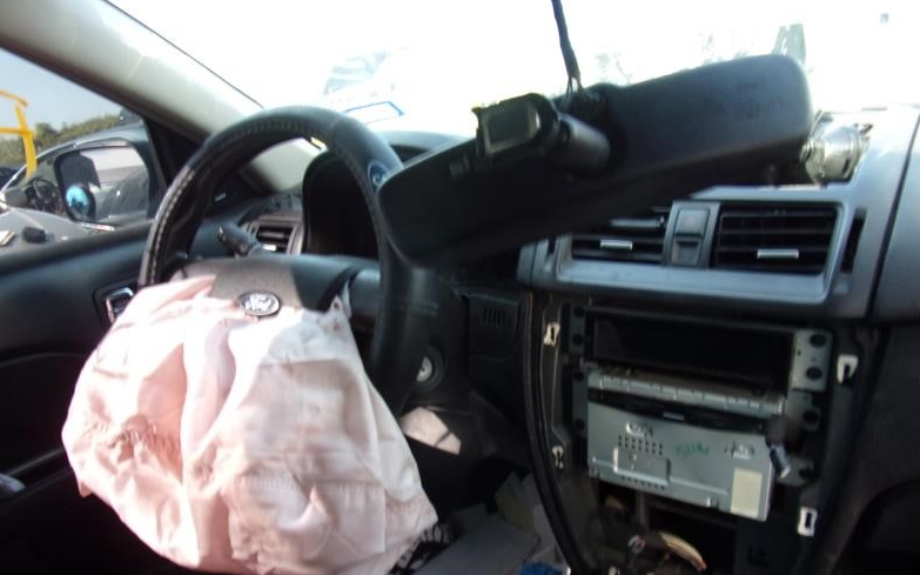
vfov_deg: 47.3
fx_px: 652
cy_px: 342
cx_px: 468
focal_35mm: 26
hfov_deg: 70.4
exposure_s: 1/50
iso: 80
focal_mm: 4.3
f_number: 3.3
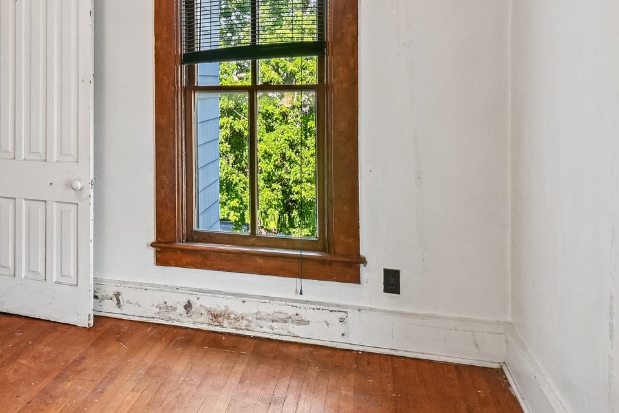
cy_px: 105
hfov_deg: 55.5
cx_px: 144
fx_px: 550
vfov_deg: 40.0
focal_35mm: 32
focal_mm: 10
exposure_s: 1/15
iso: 360
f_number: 8
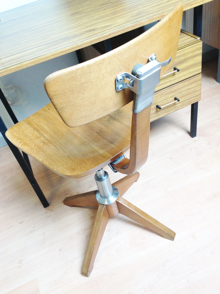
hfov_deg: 40.6
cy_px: 147
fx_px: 297
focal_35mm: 35
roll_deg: +15.8
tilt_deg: -41.2
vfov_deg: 52.7
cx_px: 110
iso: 80
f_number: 2.4
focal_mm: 4.28
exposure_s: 1/15
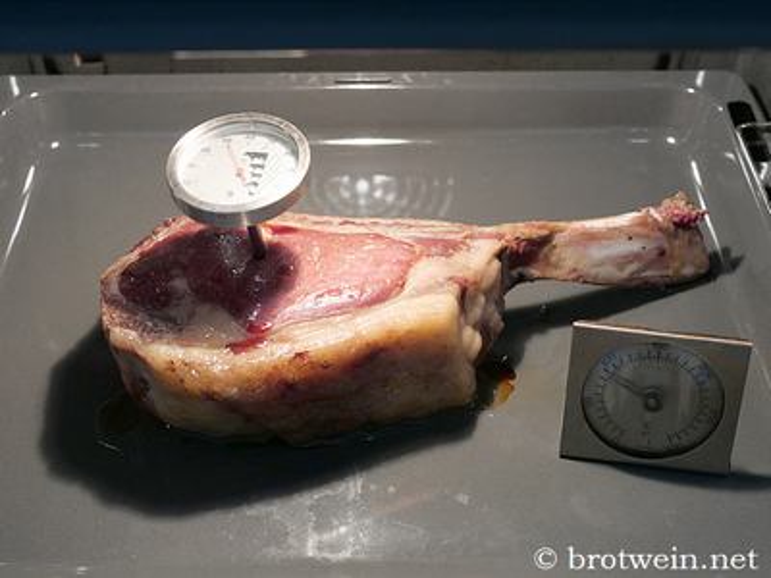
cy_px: 289
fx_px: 1114
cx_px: 386
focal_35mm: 50
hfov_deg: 38.2
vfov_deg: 29.1
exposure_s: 1/50
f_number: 3.5
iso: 2000
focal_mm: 25
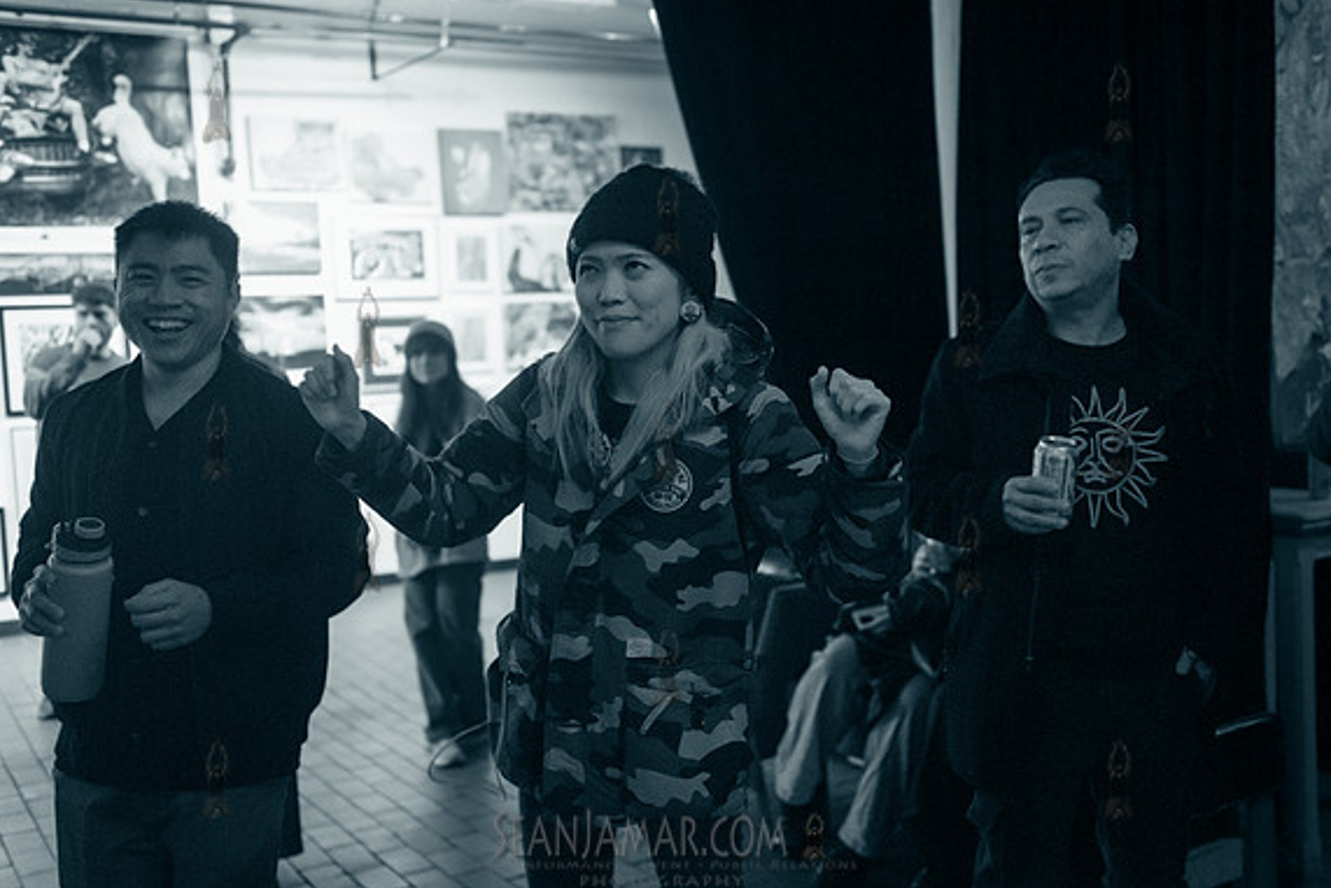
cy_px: 439
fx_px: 1368
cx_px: 682
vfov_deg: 36.0
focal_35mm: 37
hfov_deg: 51.9
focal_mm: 35
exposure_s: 1/160
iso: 8000
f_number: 2.8
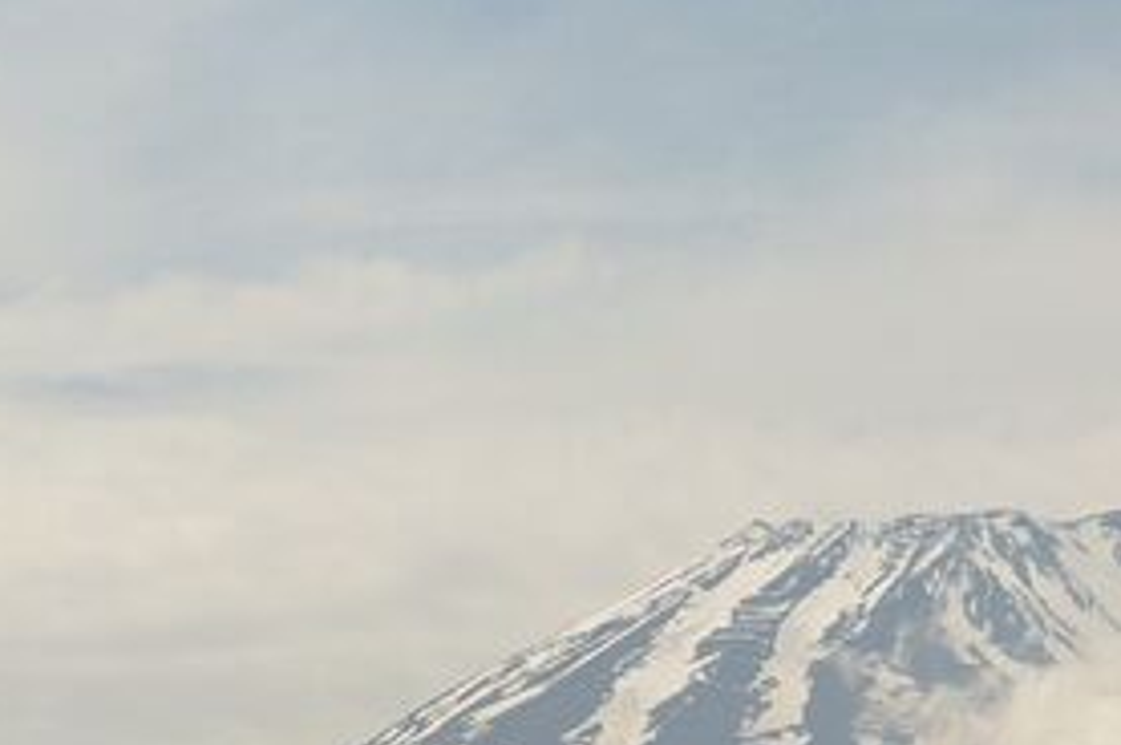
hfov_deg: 5.5
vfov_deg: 3.7
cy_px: 852
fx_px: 11570
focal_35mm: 372
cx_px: 987
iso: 100
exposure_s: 1/800
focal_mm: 70
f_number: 7.1
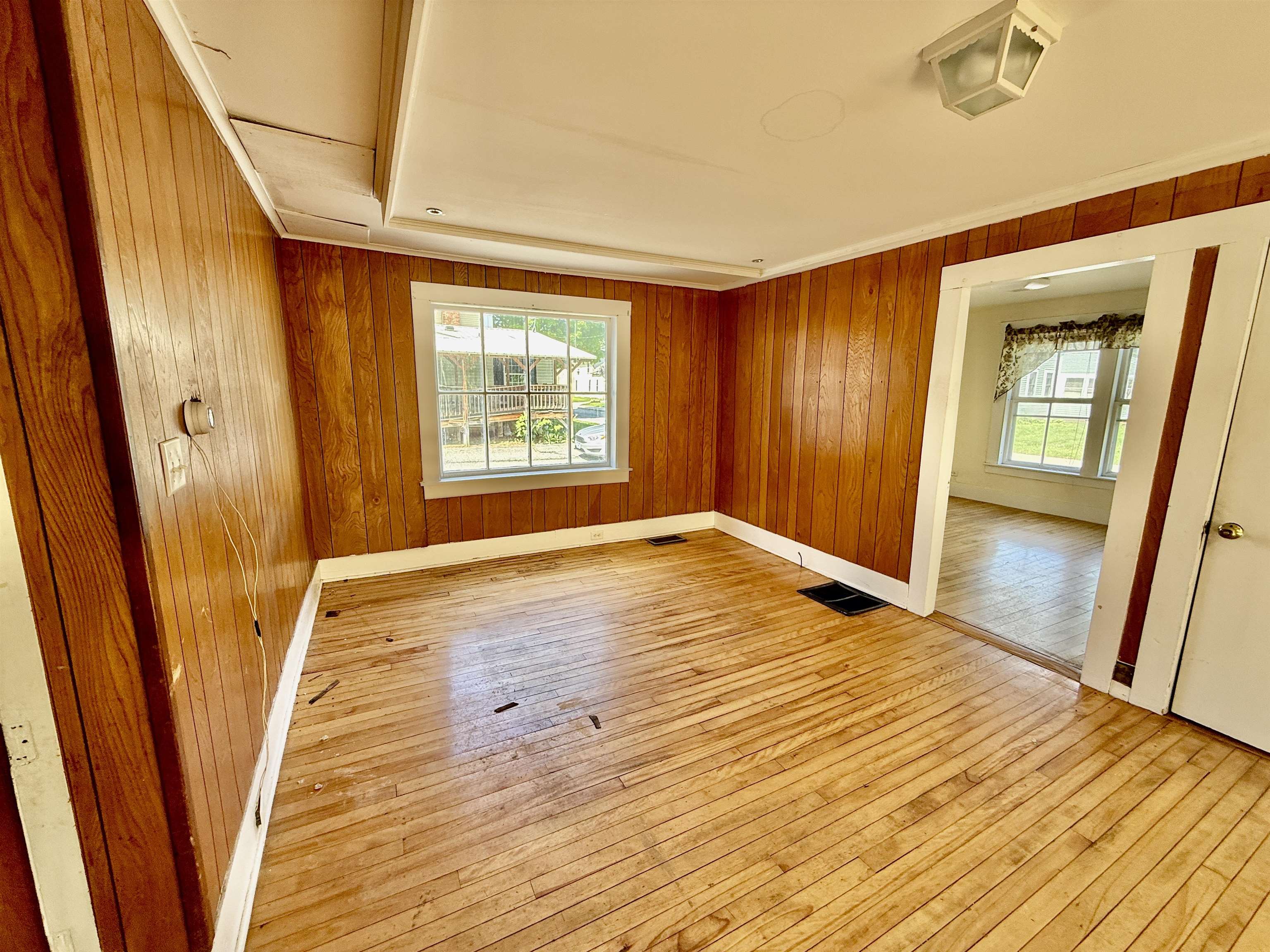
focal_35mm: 14
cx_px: 635
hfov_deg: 102.1
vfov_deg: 85.7
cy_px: 476
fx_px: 514
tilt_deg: -10.5
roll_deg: -0.6
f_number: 2.2
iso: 80
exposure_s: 1/99
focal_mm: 2.22
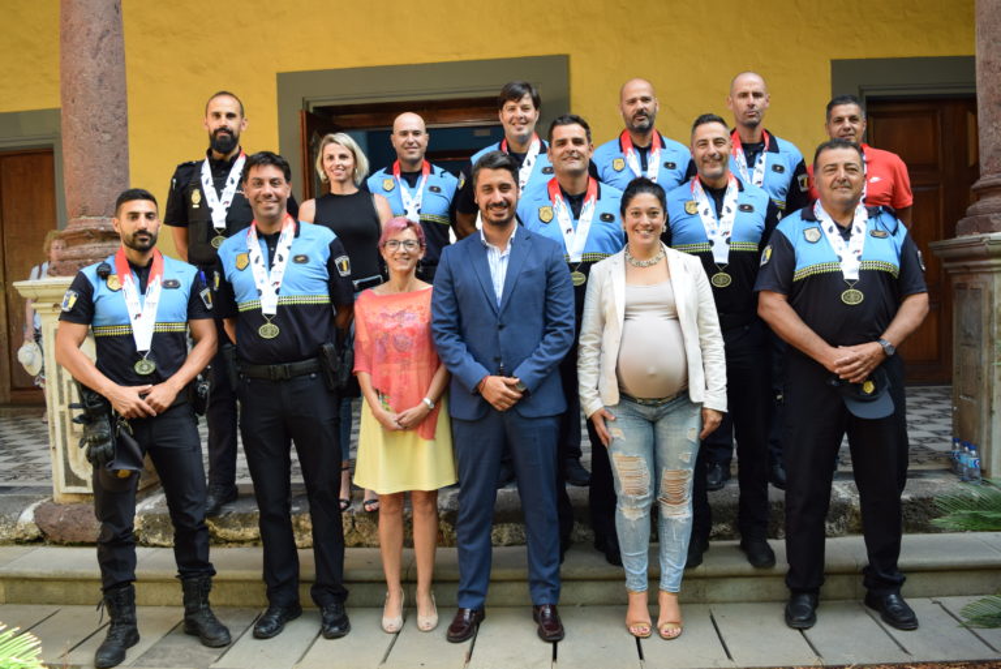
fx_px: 835
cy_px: 334
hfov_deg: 61.9
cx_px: 500
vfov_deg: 43.7
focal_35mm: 30
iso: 400
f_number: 5
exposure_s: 1/100
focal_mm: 20
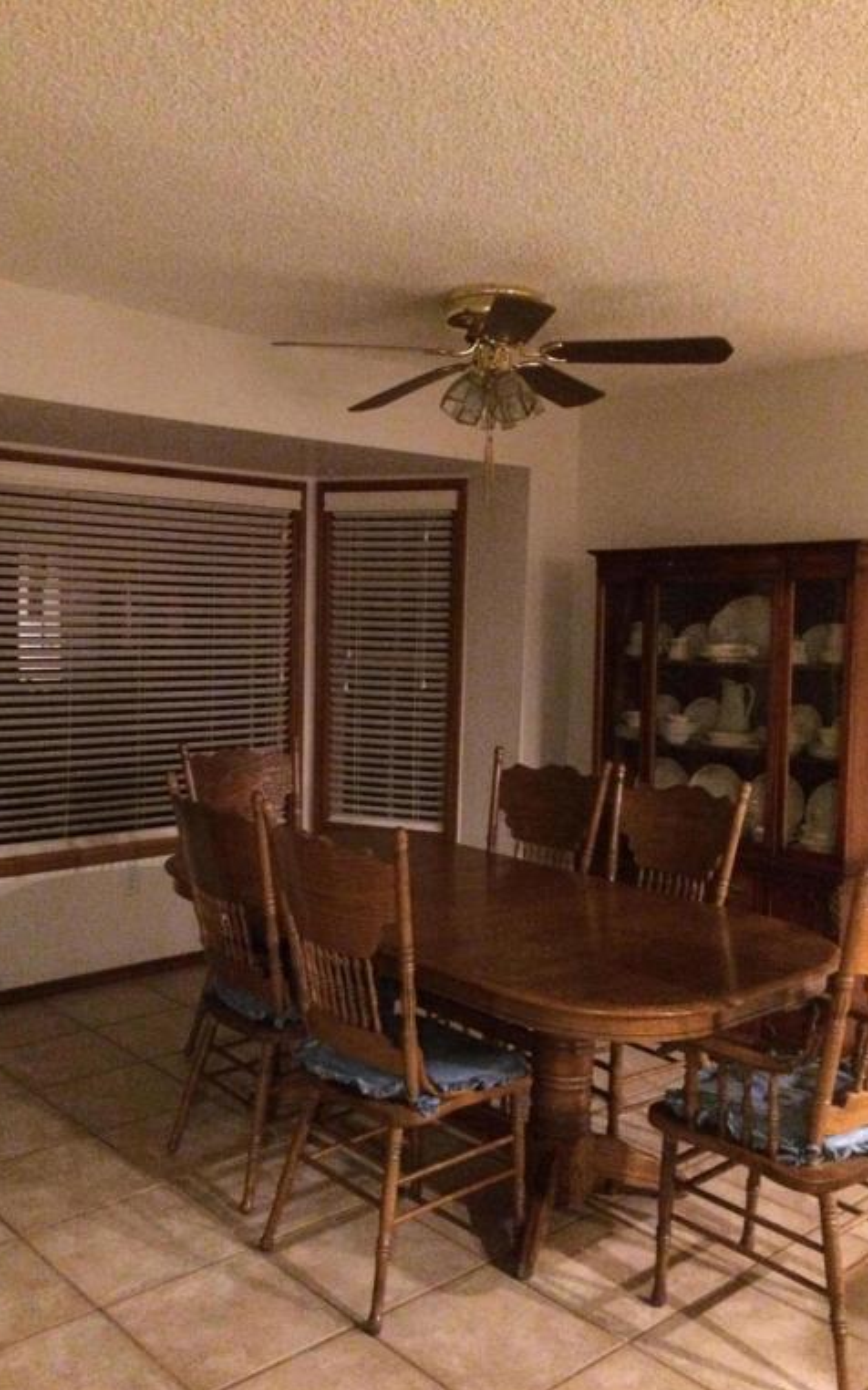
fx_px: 1174
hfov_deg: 40.5
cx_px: 379
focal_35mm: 31
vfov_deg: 61.2
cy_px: 697
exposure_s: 1/15
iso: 1000
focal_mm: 4.15
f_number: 2.2
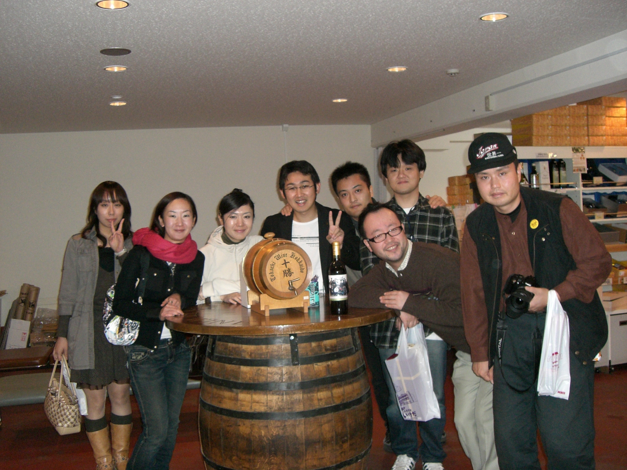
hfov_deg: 49.0
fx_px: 688
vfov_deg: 37.7
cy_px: 235
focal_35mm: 38
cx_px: 314
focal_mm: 6.2
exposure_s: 1/60
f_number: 2.7
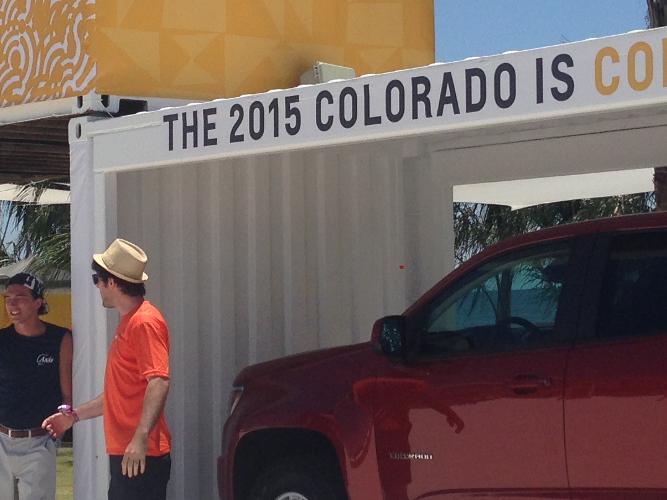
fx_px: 1927
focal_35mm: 100
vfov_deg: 14.8
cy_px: 233
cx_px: 319
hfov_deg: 19.6
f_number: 2.4
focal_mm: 4.12
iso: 50
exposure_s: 1/2857
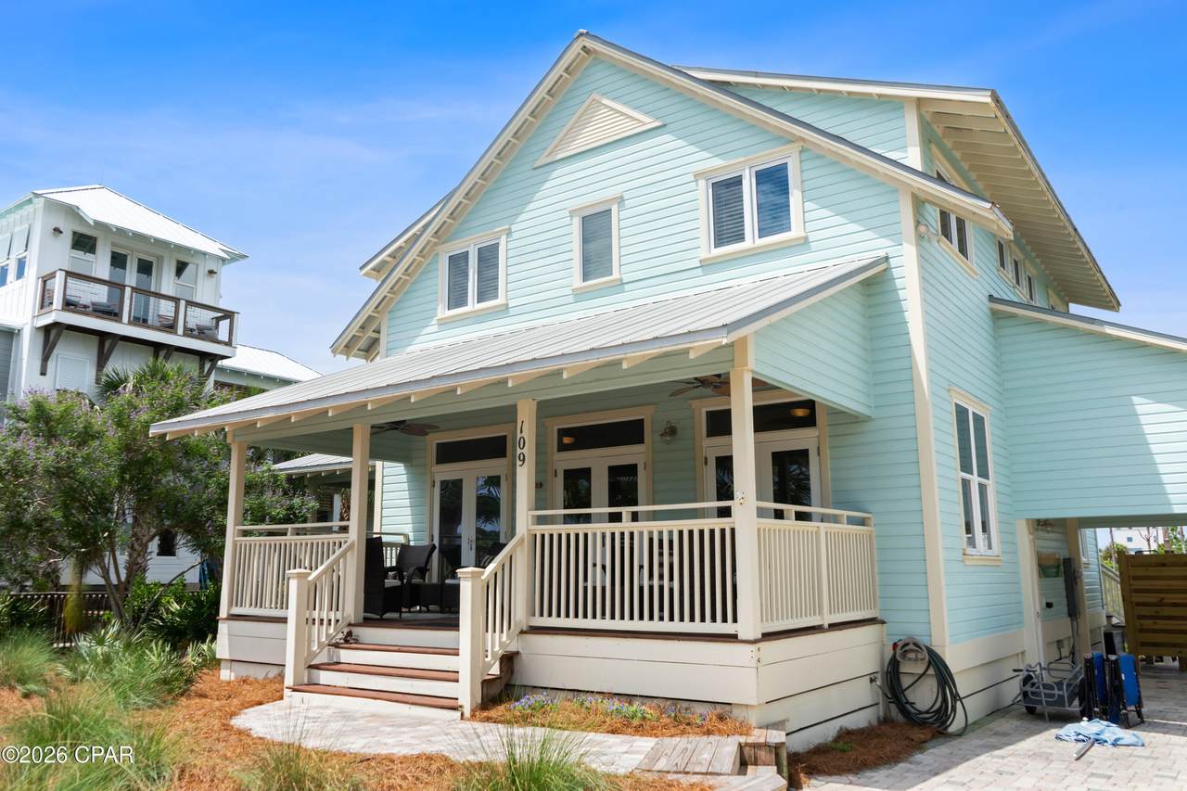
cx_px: 594
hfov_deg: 65.5
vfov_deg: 46.4
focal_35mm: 28
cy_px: 396
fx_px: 923
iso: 400
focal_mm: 28
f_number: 7.1
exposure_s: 1/1250
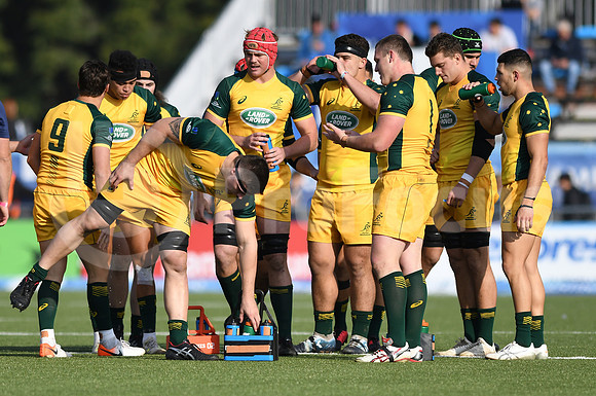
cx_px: 298
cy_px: 198
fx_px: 7440
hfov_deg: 4.6
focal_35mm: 450
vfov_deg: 3.0
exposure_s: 1/6400
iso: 320
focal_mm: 300
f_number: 2.8
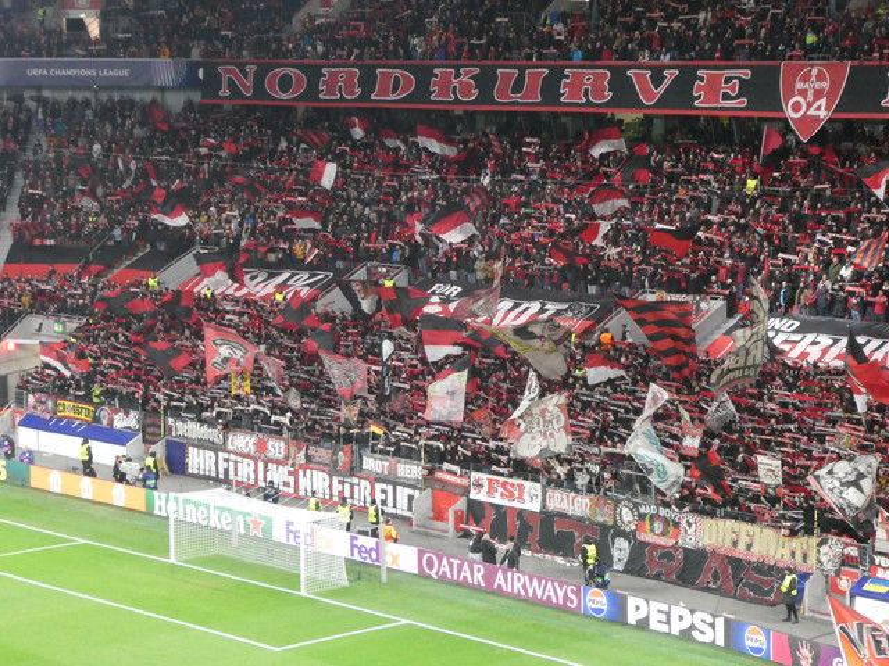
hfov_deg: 21.8
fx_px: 2311
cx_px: 444
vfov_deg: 16.4
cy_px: 333
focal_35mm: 90
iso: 1250
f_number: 4.9
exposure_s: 1/80
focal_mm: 16.1
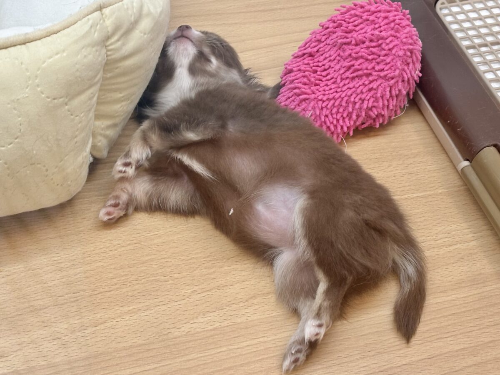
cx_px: 250
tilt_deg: -46.2
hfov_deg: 36.8
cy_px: 188
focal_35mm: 52
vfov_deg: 28.0
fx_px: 751
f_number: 1.6
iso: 25
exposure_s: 1/50
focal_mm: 5.96
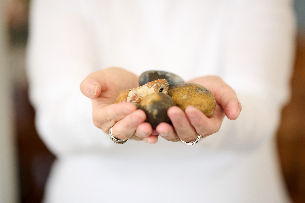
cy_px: 102
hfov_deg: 23.9
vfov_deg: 16.1
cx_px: 152
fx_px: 720
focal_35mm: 85
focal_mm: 85
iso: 250
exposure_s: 1/160
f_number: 1.8
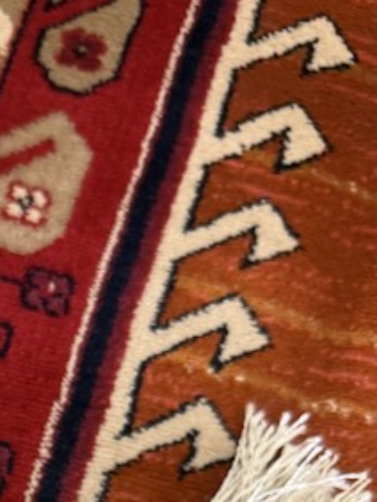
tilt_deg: -76.2
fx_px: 1261
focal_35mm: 87
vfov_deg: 19.4
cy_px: 769
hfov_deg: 15.7
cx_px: -178
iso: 160
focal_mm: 6.76
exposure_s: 1/50
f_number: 1.78
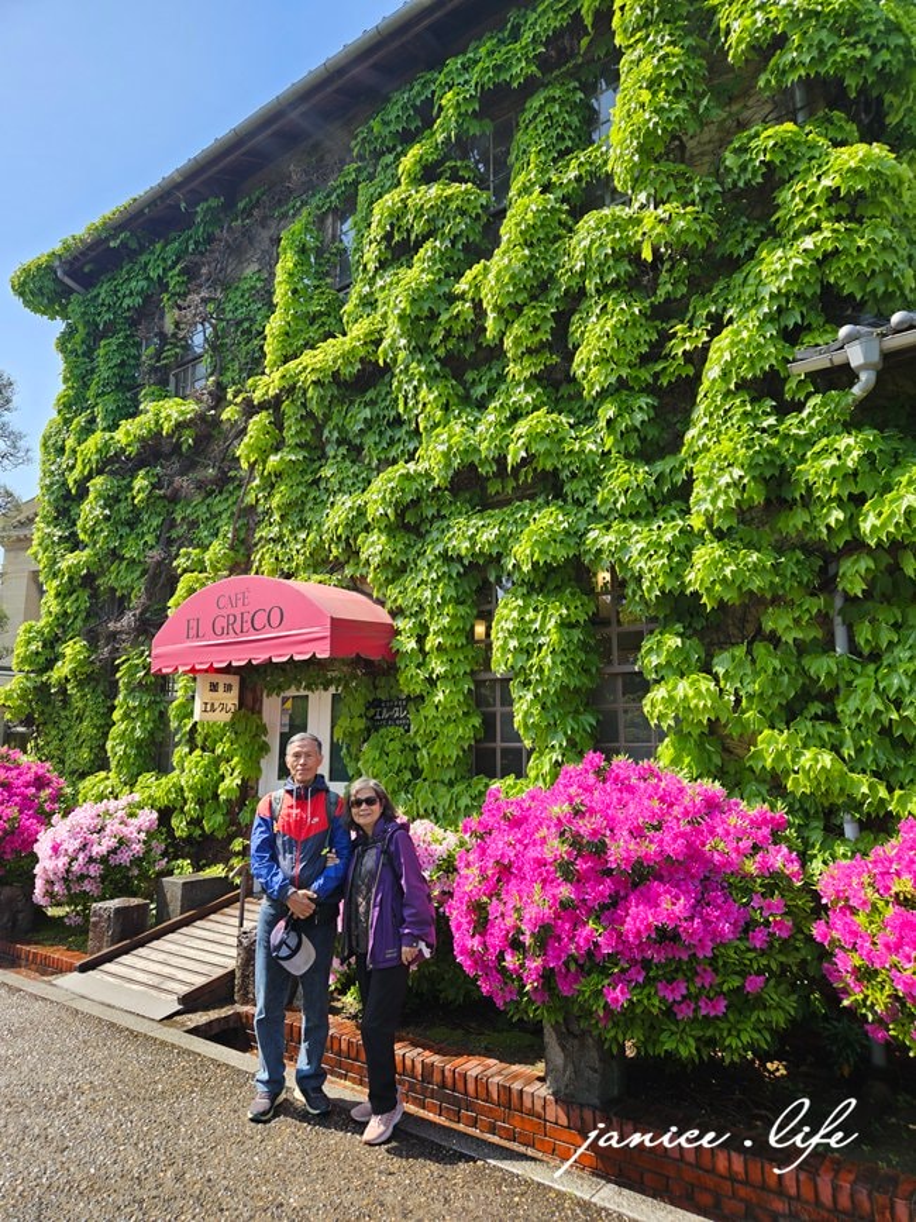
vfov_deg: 73.9
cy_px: 611
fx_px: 812
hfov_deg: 58.9
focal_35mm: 23
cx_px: 458
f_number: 1.8
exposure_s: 1/447
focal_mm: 5.4
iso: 25
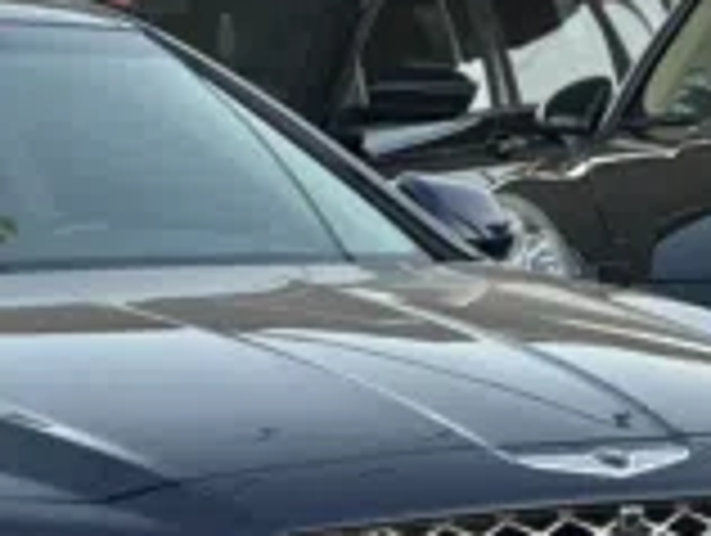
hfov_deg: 6.3
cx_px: -162
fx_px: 6398
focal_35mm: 311
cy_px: 536
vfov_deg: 4.8
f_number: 2.8
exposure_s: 1/121
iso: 160
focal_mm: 9
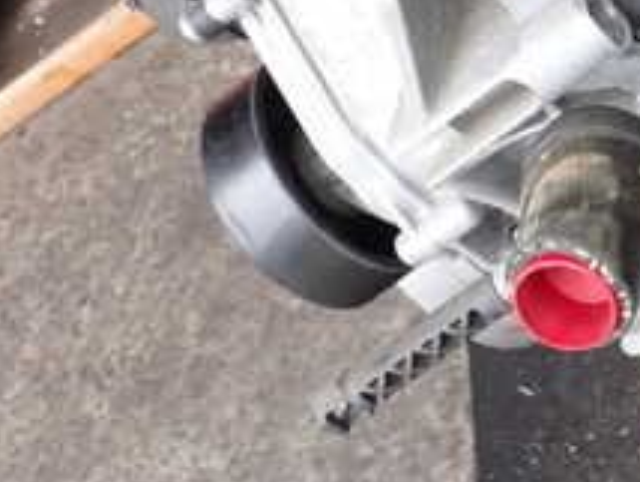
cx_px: 816
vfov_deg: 16.5
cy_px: -177
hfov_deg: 21.2
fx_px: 1555
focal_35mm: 84
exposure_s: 1/80
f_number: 3.2
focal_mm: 5.4
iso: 100
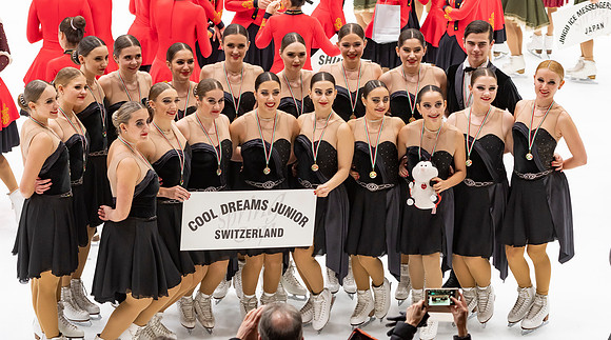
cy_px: 131
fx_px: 1830
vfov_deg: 10.6
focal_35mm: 113
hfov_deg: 19.0
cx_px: 297
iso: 800
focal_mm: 70
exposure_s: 1/125
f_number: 4.5
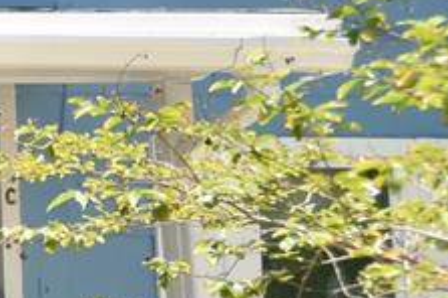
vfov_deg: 19.7
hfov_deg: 19.3
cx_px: -420
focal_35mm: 69
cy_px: 159
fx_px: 857
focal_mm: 10
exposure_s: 1/4000
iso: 800
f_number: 3.5
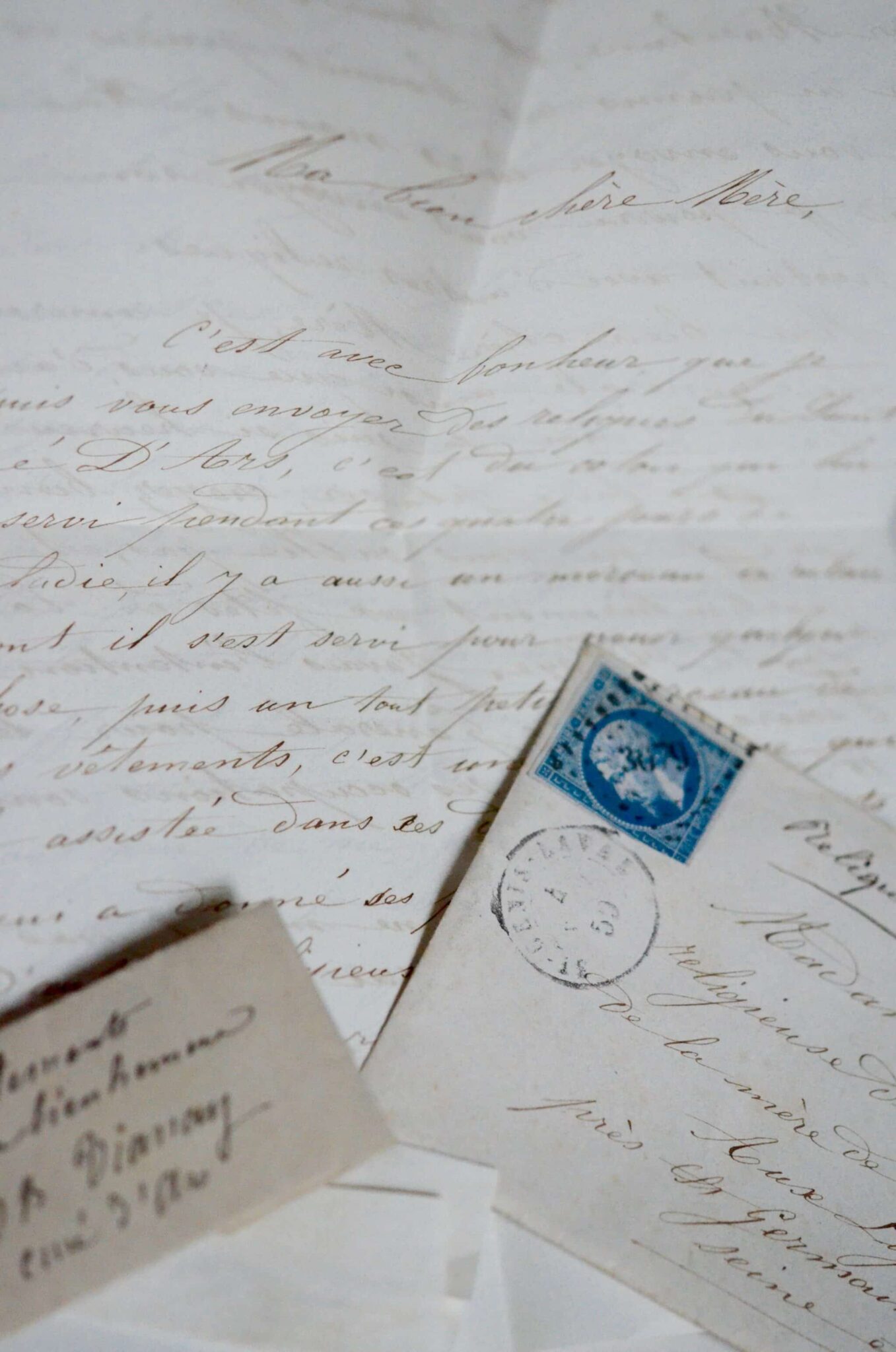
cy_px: 676
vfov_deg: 22.7
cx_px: 448
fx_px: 3374
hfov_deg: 15.1
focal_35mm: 90
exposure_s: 1/160
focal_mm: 60
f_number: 3.2
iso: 4000
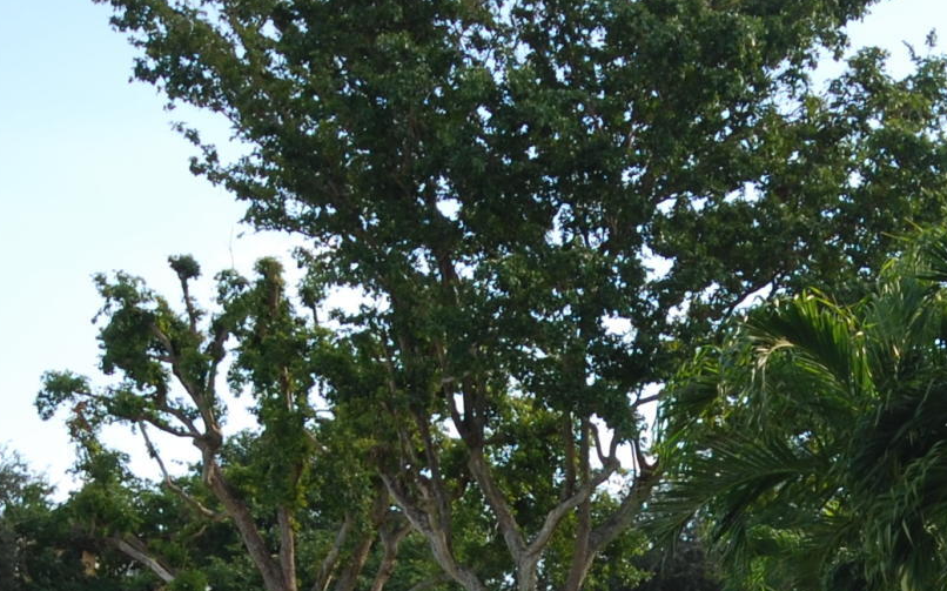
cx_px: 730
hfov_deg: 18.2
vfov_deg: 11.1
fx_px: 2941
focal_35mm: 114
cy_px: 810
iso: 100
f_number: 5.6
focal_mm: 20
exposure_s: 1/125
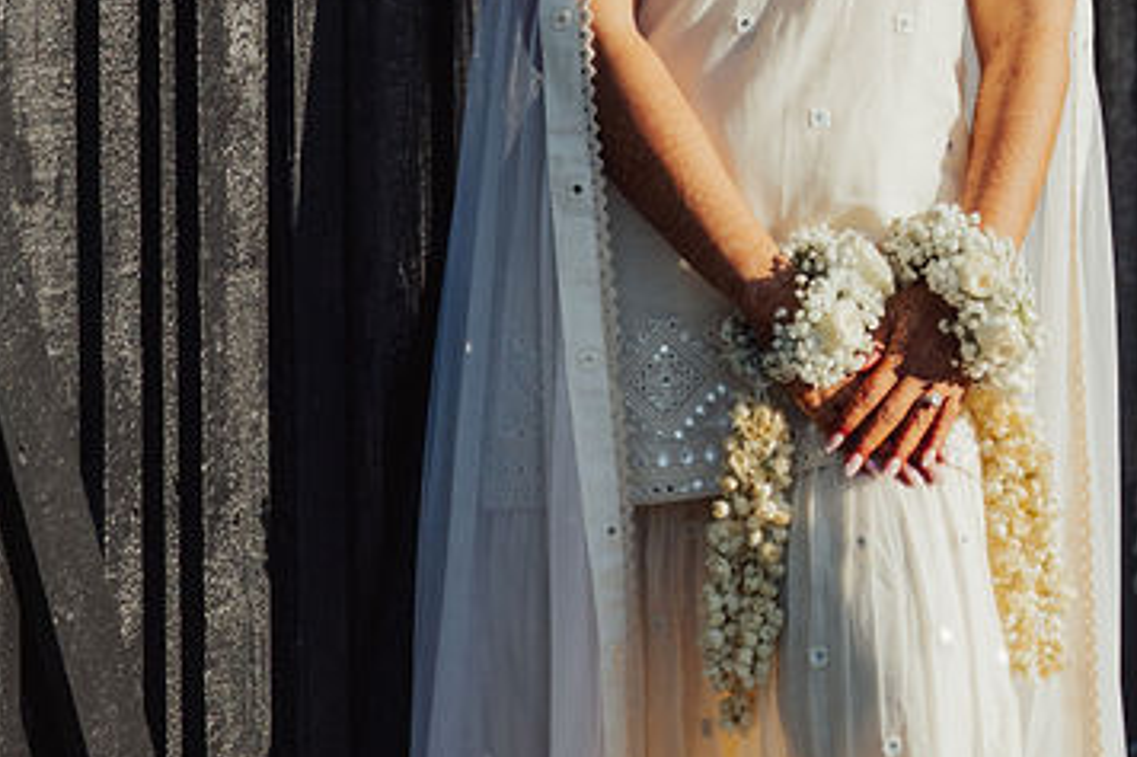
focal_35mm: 189
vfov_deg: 7.2
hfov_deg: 10.9
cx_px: 881
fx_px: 5966
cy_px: 32
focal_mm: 70
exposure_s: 1/6400
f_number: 2.8
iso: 320
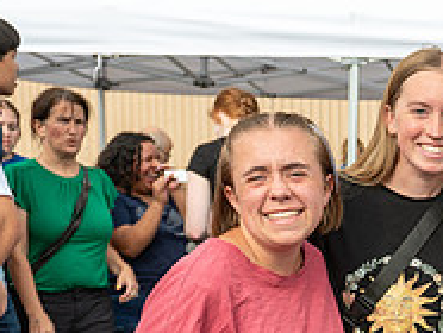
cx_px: 668
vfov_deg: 16.8
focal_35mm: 87
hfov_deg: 19.5
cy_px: 300
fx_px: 1115
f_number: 2.8
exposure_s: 1/1250
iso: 250
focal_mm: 24
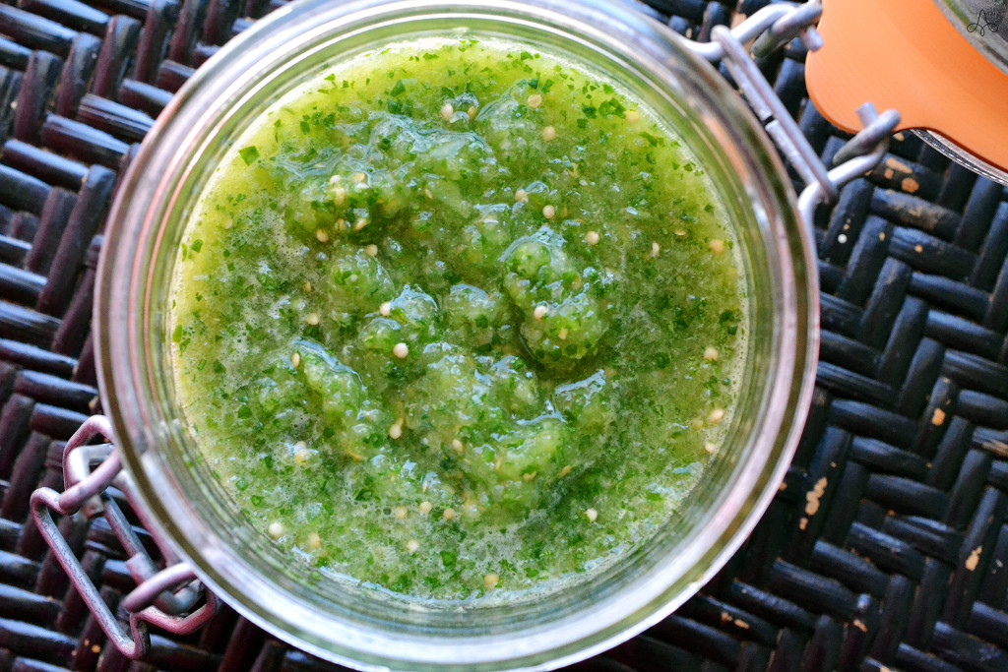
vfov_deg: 22.6
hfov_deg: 33.4
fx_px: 1680
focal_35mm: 60
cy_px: 336
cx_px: 504
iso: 3200
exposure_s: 1/250
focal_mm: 40
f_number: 8
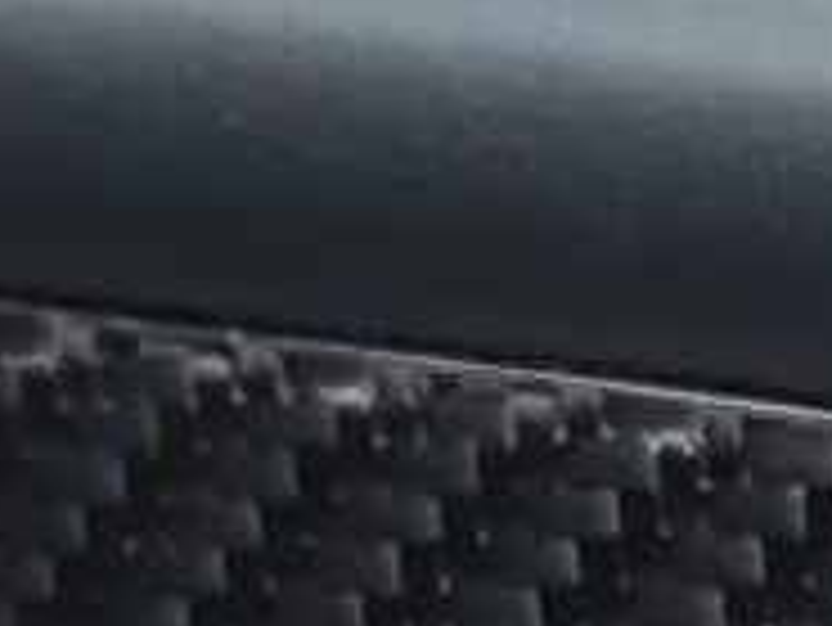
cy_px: 1846
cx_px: 1255
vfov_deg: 5.2
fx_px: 6542
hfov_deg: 7.2
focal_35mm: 272
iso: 50
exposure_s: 1/630
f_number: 1.4
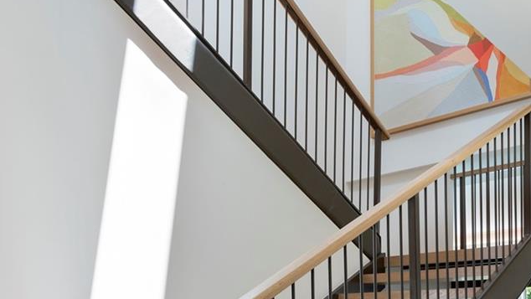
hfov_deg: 54.0
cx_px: 254
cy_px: 330
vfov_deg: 28.9
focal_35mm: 37
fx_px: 521
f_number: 10
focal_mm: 14
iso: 400
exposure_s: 1/80
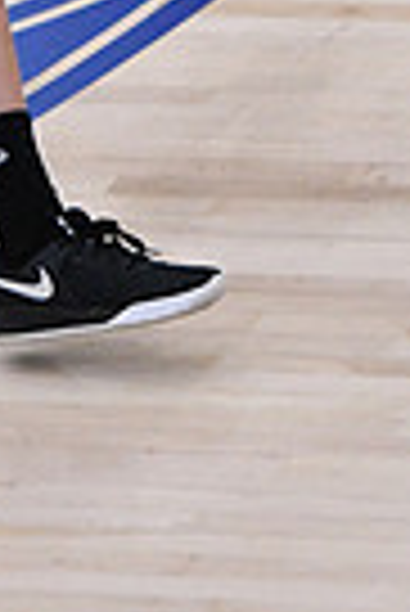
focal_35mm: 896
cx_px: -92
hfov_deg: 1.5
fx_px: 15267
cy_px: -644
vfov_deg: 2.3
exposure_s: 1/1250
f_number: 3.2
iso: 6400
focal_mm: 140
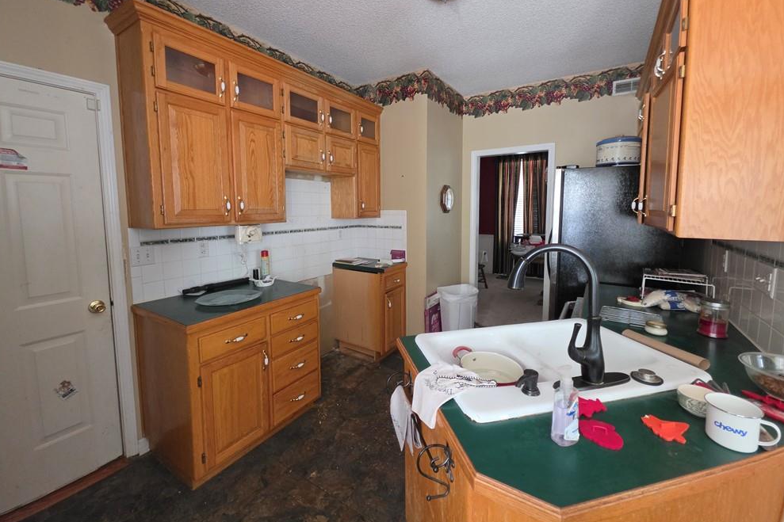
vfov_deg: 81.0
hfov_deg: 104.3
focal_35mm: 14
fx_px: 305
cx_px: 400
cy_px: 236
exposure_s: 1/60
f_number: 1.9
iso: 640
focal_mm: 2.2
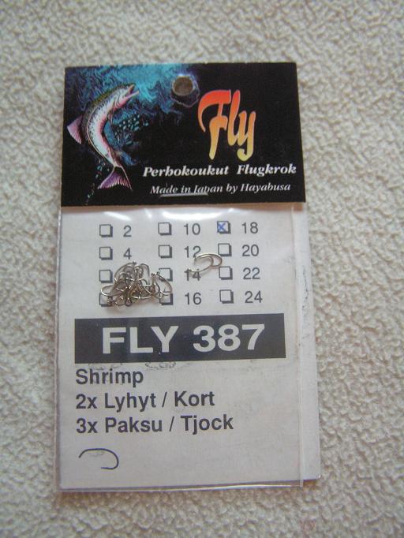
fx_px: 591
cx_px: 202
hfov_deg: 37.7
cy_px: 269
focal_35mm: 38
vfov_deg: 49.0
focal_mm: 6.3
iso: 200
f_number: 2.8
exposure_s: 1/13
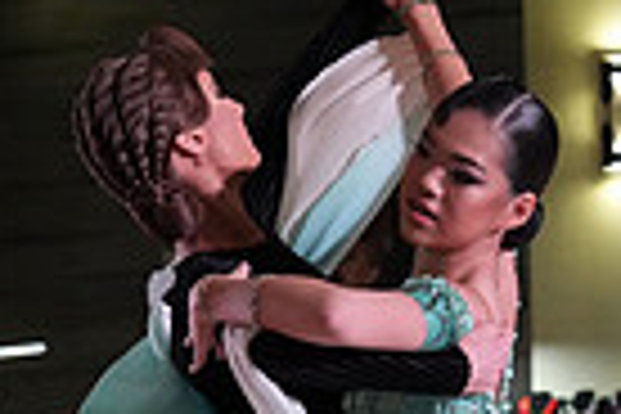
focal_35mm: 328
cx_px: 387
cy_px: 686
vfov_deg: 4.2
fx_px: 5658
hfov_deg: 6.3
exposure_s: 1/320
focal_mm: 78
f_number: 5.6
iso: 5000
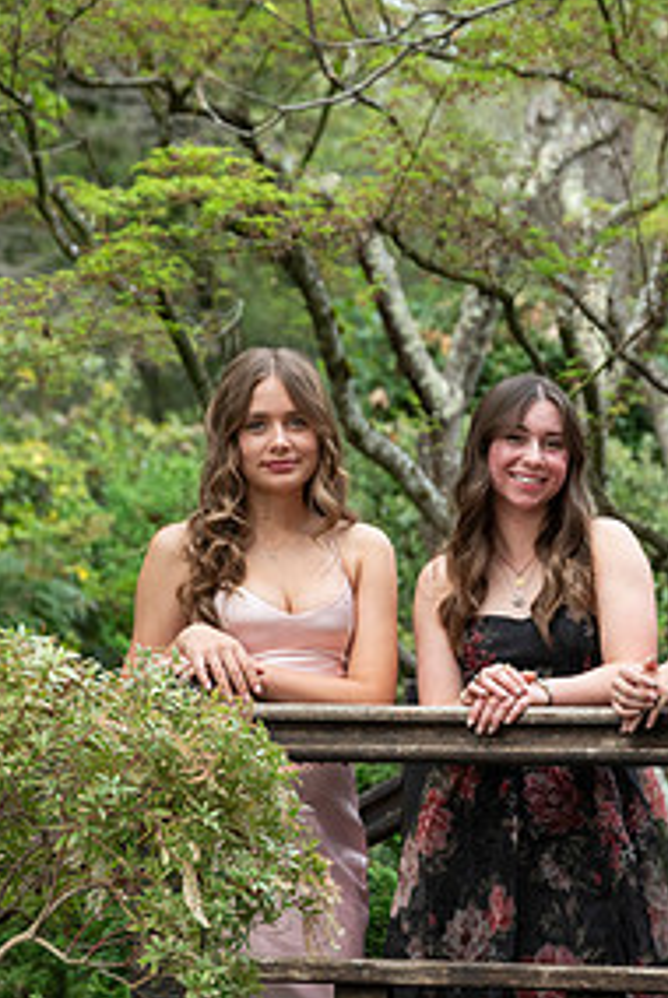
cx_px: 496
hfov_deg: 7.6
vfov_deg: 11.3
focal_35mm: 182
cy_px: 675
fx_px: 5053
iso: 1250
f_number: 6.3
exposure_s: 1/640
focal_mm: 115
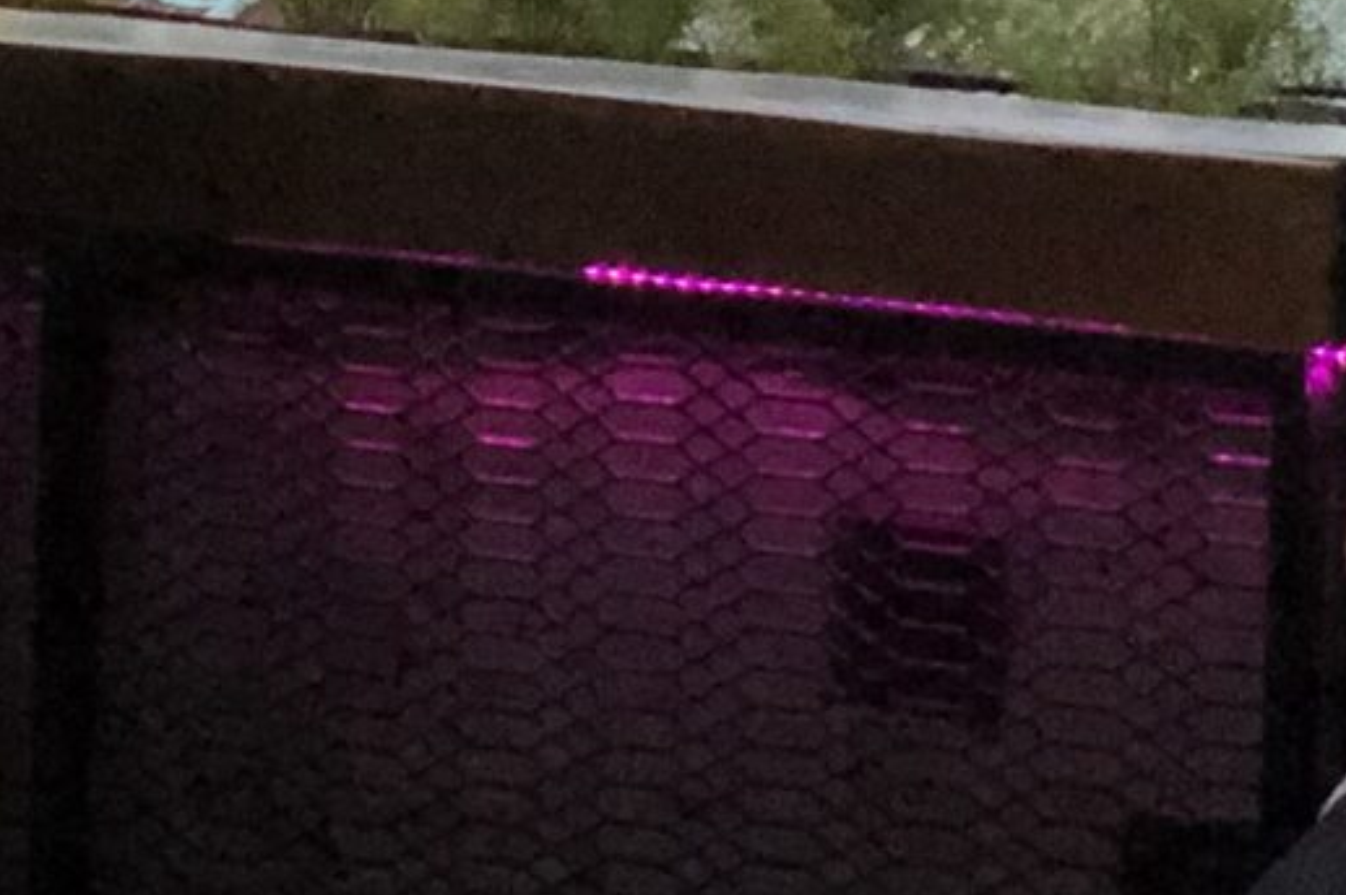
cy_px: -375
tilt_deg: -1.6
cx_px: -1466
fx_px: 10013
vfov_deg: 5.1
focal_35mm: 268
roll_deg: -2.1
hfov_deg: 7.4
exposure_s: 1/60
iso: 125
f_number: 2.4
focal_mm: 6
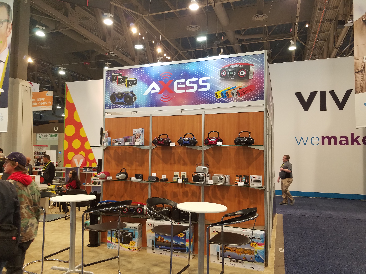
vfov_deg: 53.1
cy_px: 137
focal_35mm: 26
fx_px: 275
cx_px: 183
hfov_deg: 67.3
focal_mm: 4.2
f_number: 1.7
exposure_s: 1/50
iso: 125
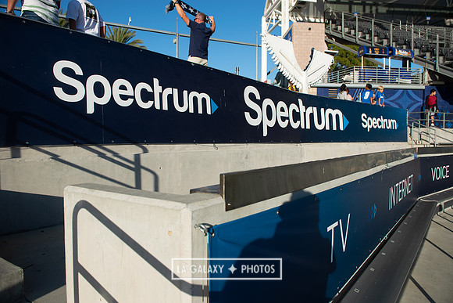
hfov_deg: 73.7
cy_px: 152
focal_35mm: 24
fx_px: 302
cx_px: 226
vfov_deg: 53.2
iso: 200
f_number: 4.5
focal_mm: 24
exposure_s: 1/2000
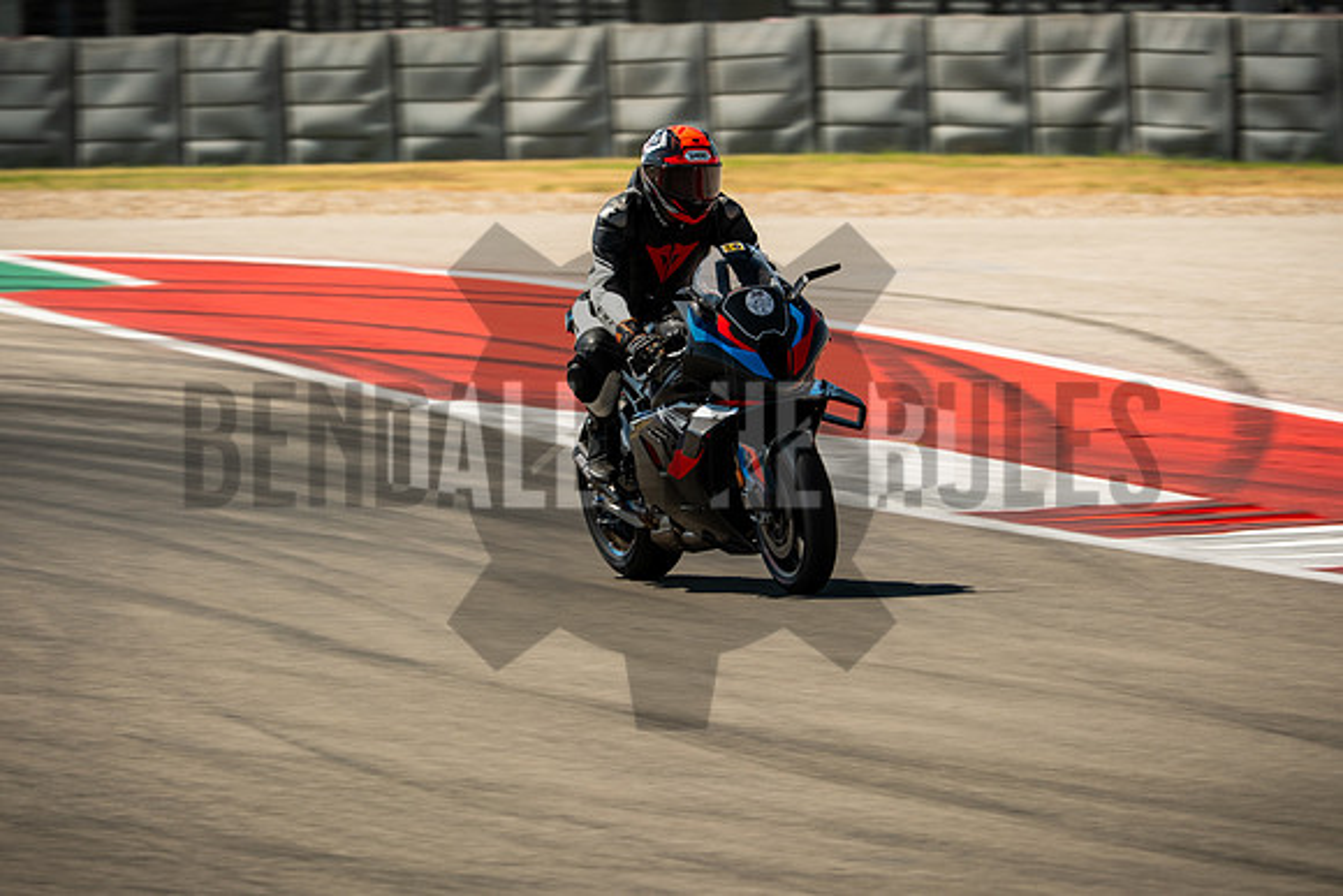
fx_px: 15671
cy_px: 448
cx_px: 672
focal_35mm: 420
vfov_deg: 3.3
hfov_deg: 4.9
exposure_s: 1/250
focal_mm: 280
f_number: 7.1
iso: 160
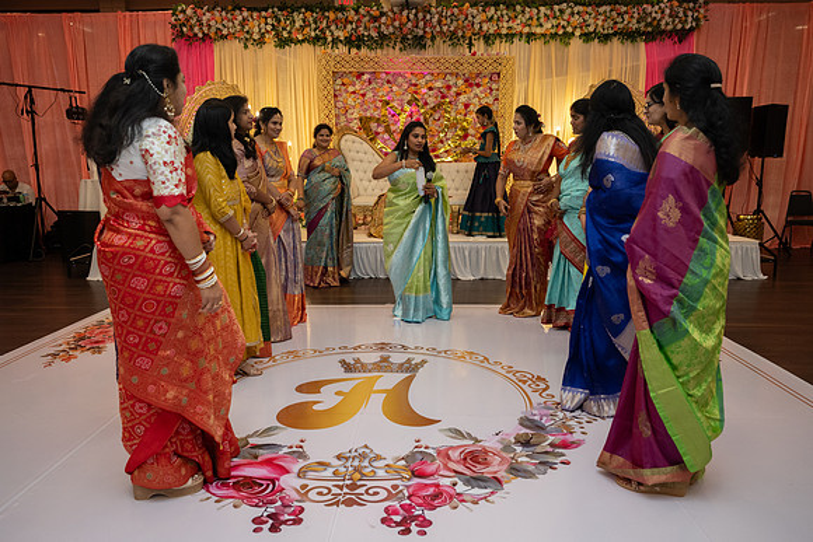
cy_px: 271
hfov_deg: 66.1
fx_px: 625
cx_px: 406
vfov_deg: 46.9
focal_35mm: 28
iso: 1250
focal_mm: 27.5
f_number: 4
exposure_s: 1/160
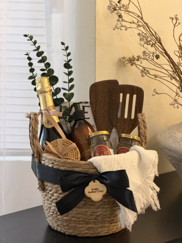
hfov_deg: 14.8
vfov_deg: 19.6
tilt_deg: -11.1
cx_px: 91
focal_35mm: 100
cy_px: 122
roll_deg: -0.9
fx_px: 701
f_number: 2.8
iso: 400
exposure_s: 1/47
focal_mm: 16.89
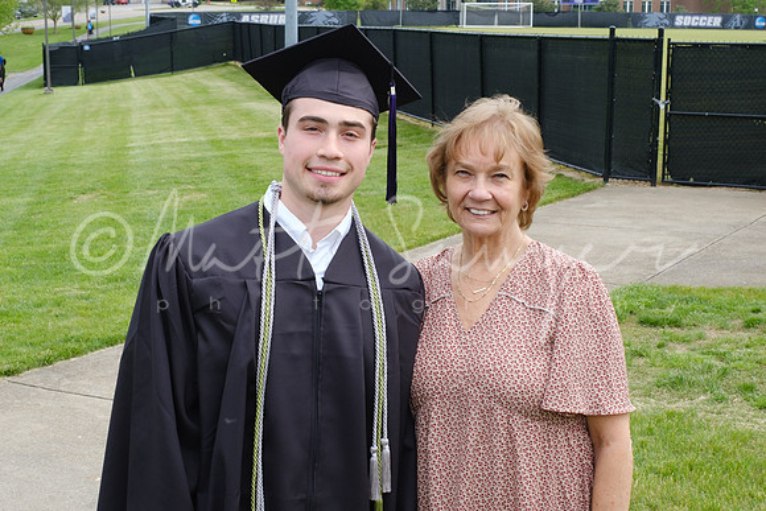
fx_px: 1219
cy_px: 263
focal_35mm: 57
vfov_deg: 23.7
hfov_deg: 34.8
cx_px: 341
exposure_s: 1/250
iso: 400
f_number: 8
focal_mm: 32.1
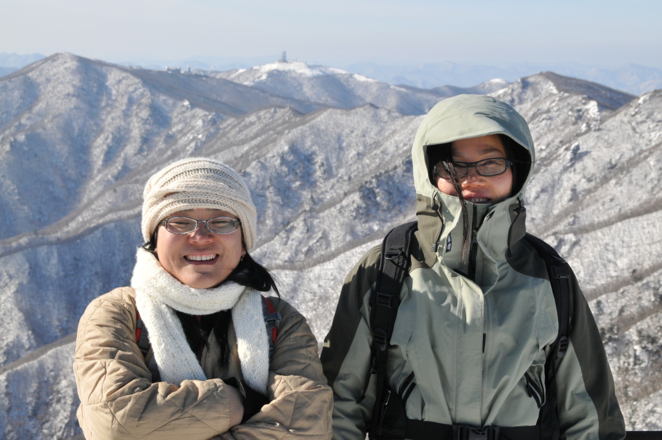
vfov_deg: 18.9
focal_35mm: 72
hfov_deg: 28.1
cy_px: 220
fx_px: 1322
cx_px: 331
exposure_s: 1/640
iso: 640
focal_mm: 48
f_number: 14
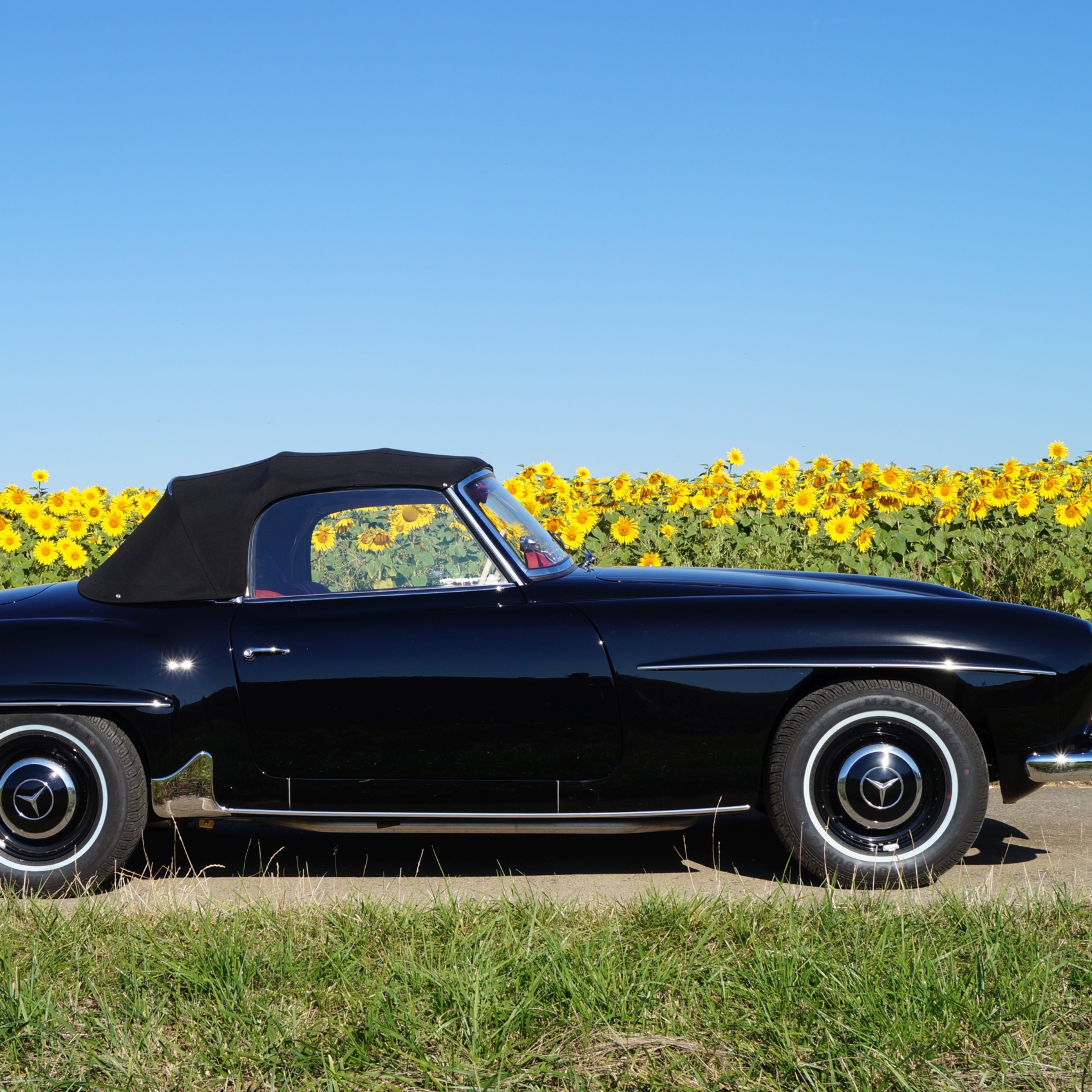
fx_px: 1785
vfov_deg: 34.0
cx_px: 404
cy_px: 545
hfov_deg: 33.8
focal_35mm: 50
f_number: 11
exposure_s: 1/160
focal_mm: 26
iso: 100
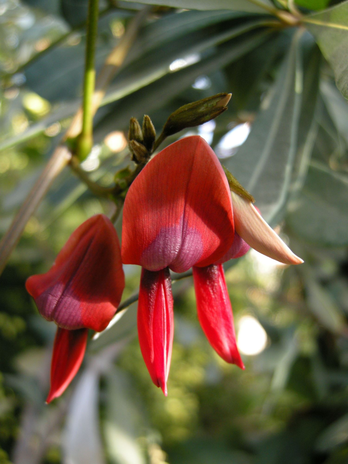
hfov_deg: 40.7
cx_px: 174
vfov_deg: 52.6
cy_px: 232
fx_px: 469
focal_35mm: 35
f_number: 2.7
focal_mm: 7.5
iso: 150
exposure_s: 1/56
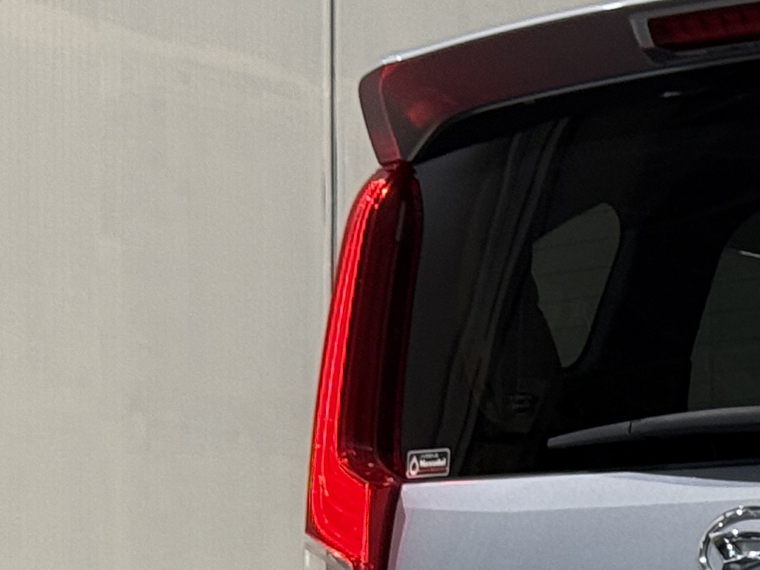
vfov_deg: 8.1
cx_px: 1315
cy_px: 749
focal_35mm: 180
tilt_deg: +1.8
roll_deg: +0.3
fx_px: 3951
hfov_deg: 10.4
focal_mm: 6.76
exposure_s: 1/60
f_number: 1.78
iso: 100
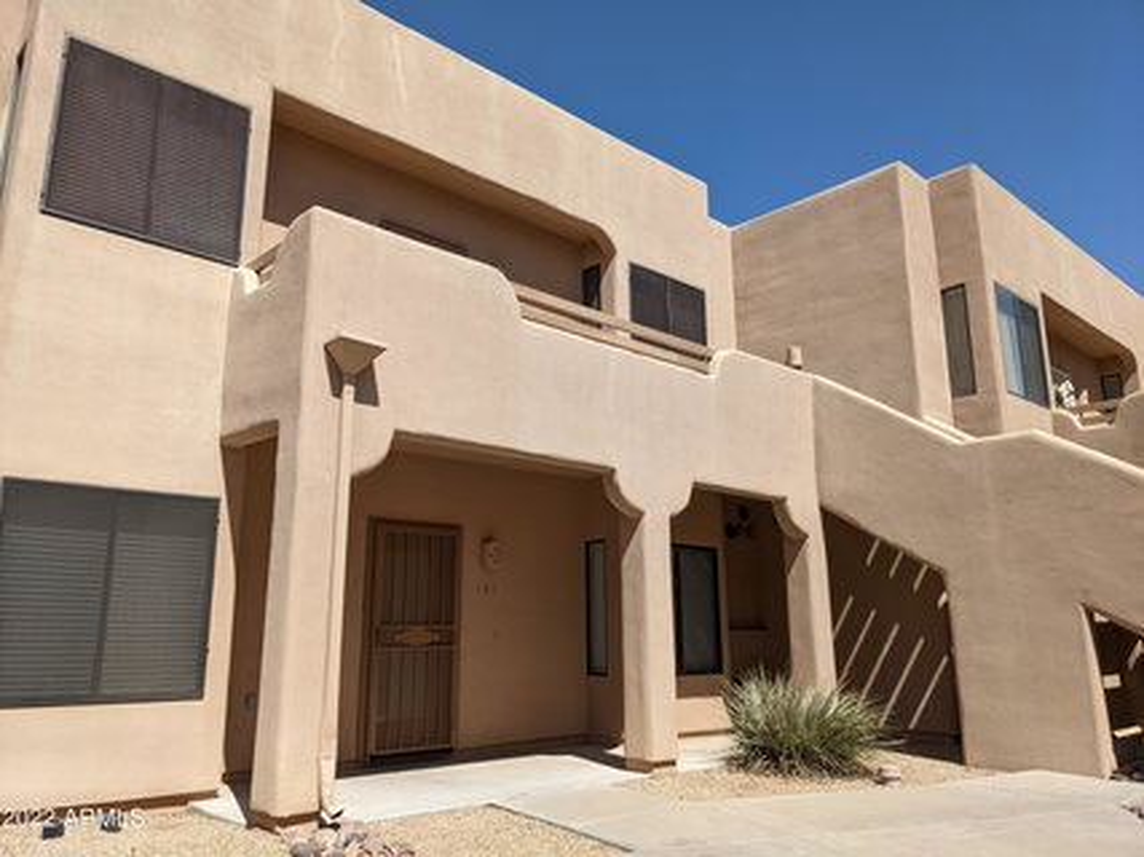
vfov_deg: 51.3
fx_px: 892
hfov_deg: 65.3
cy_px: 428
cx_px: 572
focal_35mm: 27
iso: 63
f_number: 1.73
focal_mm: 4.38
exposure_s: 1/3906
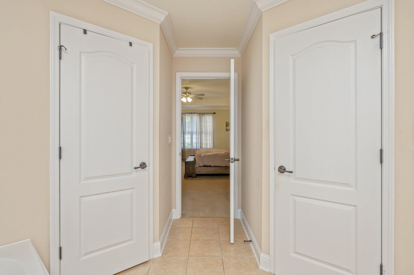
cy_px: 138
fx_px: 213
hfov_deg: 88.5
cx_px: 207
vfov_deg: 65.9
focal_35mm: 18
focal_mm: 18.5
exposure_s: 1/60
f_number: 9
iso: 320
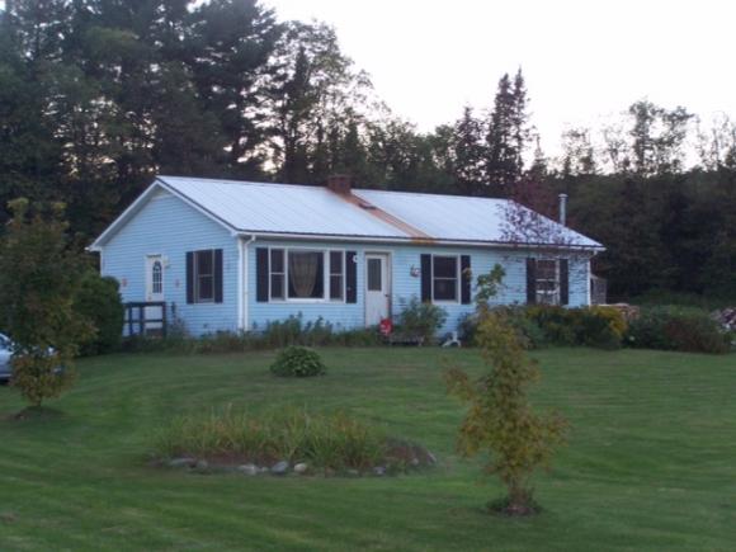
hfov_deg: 28.2
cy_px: 276
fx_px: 1467
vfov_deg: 21.3
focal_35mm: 69
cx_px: 368
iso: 140
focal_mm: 11.5
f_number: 3.2
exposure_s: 1/90
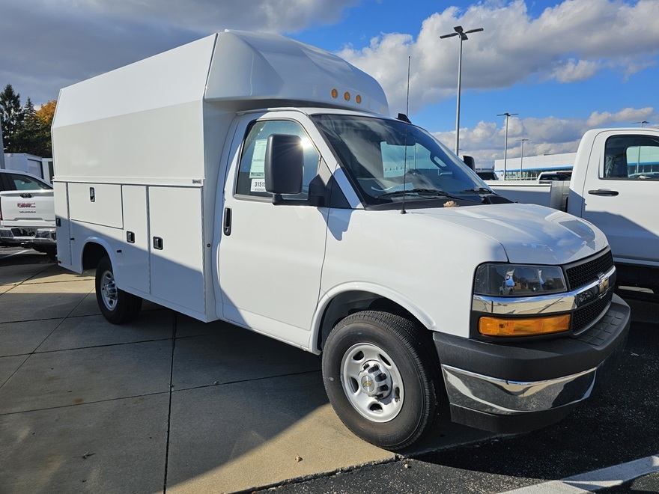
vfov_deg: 58.9
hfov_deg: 73.9
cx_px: 330
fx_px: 438
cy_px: 247
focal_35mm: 23
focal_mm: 6.3
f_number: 1.7
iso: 12
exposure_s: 1/1723
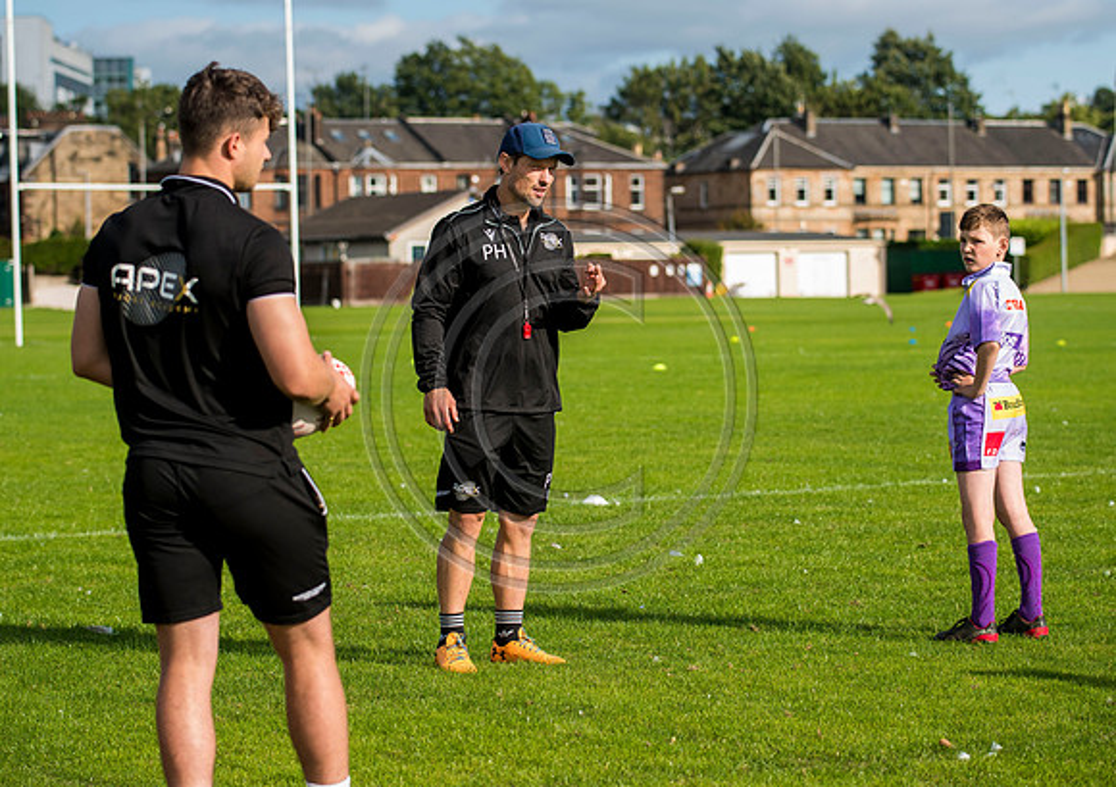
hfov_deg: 16.1
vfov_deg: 11.4
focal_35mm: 125
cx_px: 547
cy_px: 324
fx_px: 3939
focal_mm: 102
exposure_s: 1/1250
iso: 250
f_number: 4
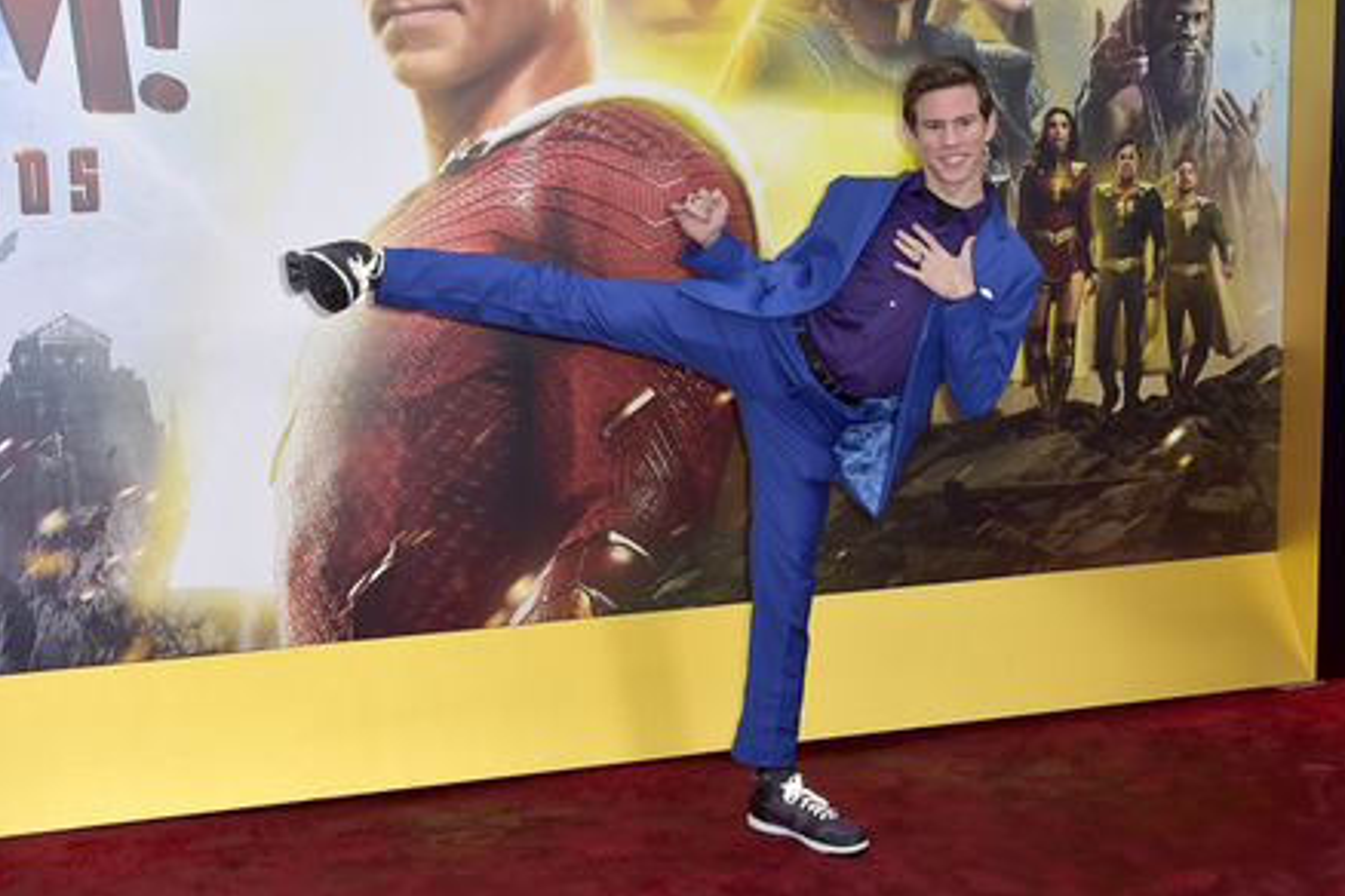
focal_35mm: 37
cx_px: 685
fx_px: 1382
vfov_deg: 35.9
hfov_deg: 51.9
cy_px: 451
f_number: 6.3
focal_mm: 36
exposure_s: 1/250
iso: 320
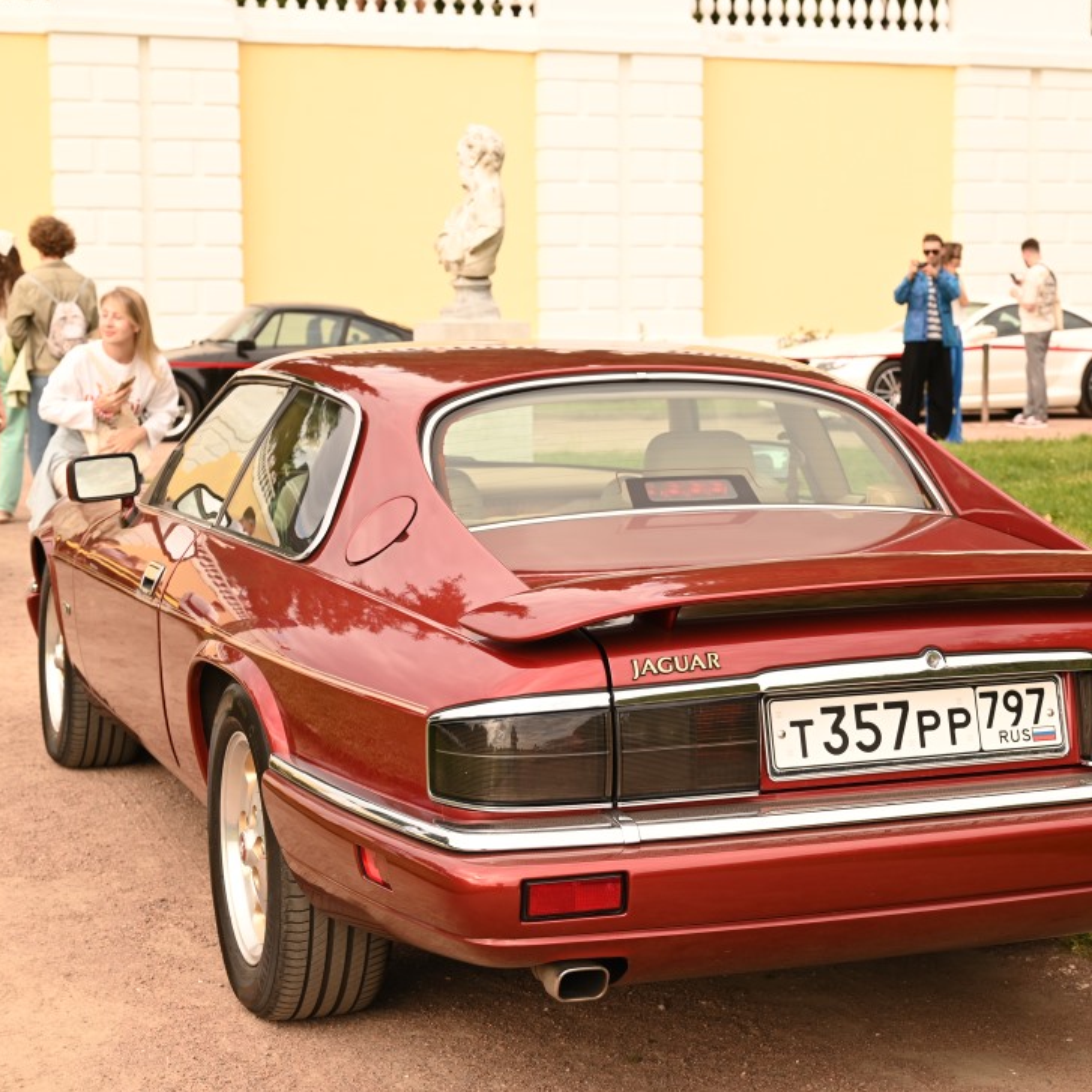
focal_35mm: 63
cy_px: 547
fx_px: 2248
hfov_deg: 27.2
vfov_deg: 27.3
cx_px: 670
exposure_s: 1/250
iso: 160
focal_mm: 49
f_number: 5.6
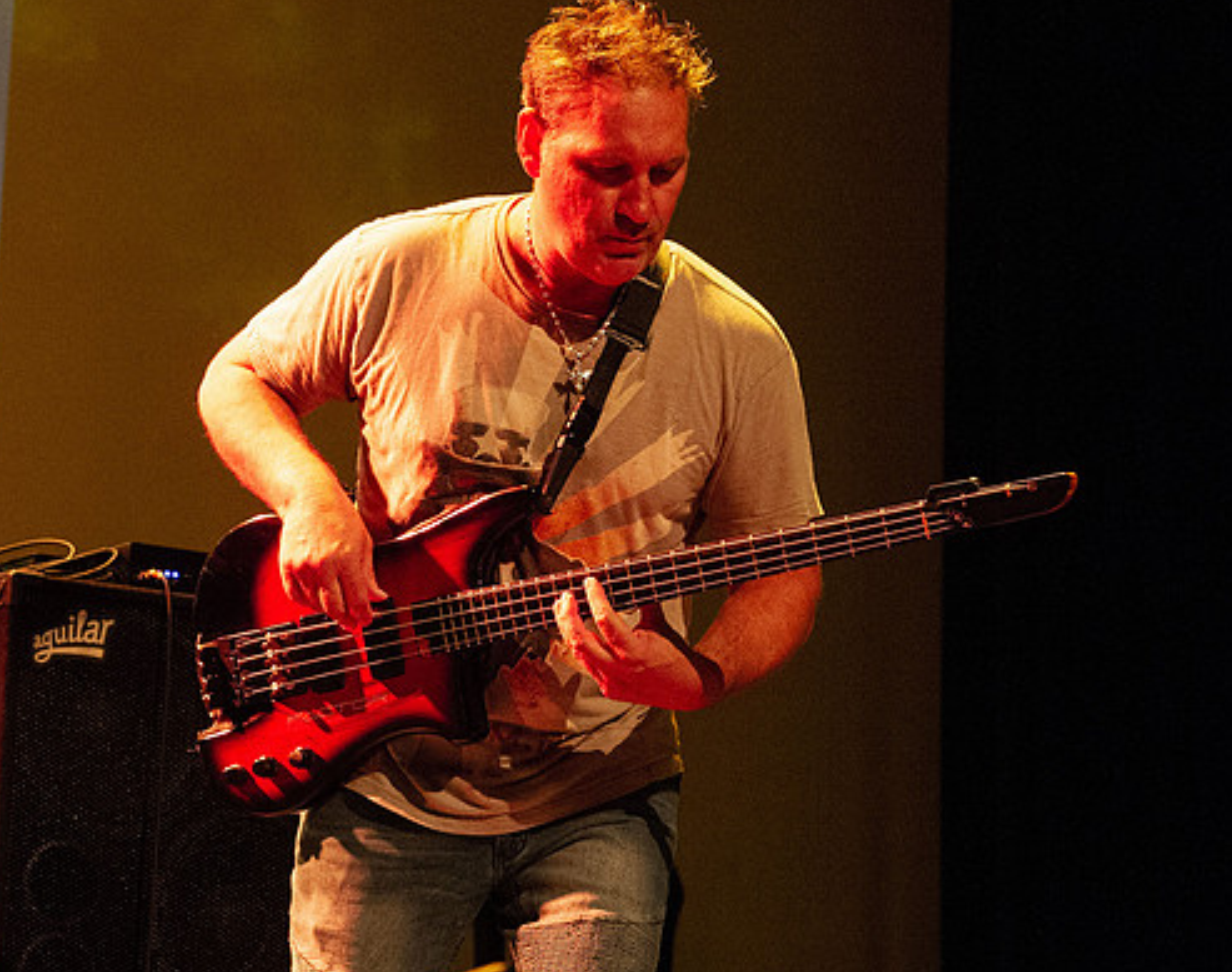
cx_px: 478
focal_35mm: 158
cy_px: 340
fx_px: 5730
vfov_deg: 9.7
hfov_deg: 12.3
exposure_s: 1/160
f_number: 6.3
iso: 8000
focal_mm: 100
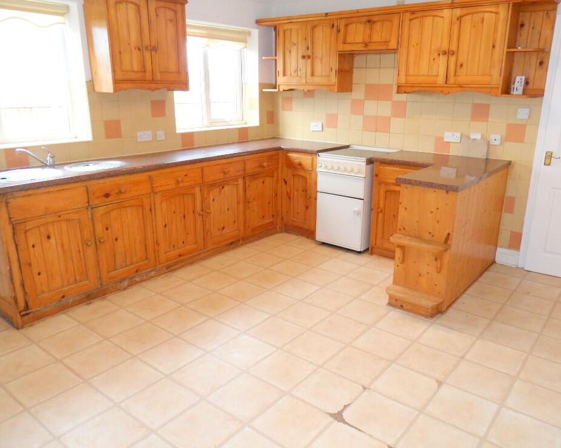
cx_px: 301
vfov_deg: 54.9
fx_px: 432
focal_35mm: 26
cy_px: 225
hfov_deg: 66.0
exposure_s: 1/45
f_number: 3.2
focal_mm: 3.9
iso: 100
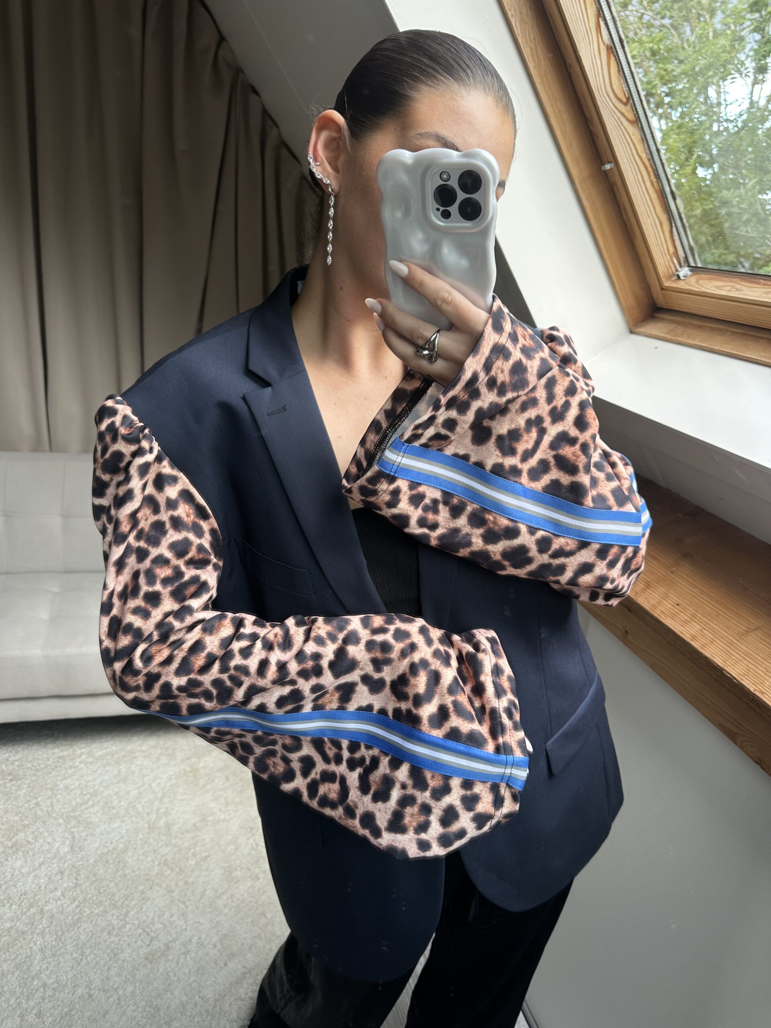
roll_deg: -6.2
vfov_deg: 71.6
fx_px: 713
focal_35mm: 24
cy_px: 514
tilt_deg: -26.2
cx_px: 386
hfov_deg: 56.8
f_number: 1.78
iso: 80
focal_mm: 6.86
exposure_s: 1/121
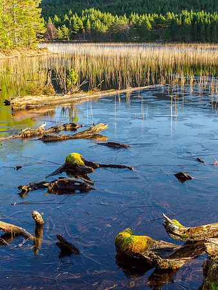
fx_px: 462
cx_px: 146
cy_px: 132
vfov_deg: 34.8
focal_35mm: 55
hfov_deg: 26.4
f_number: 7.1
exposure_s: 1/40
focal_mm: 19
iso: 200
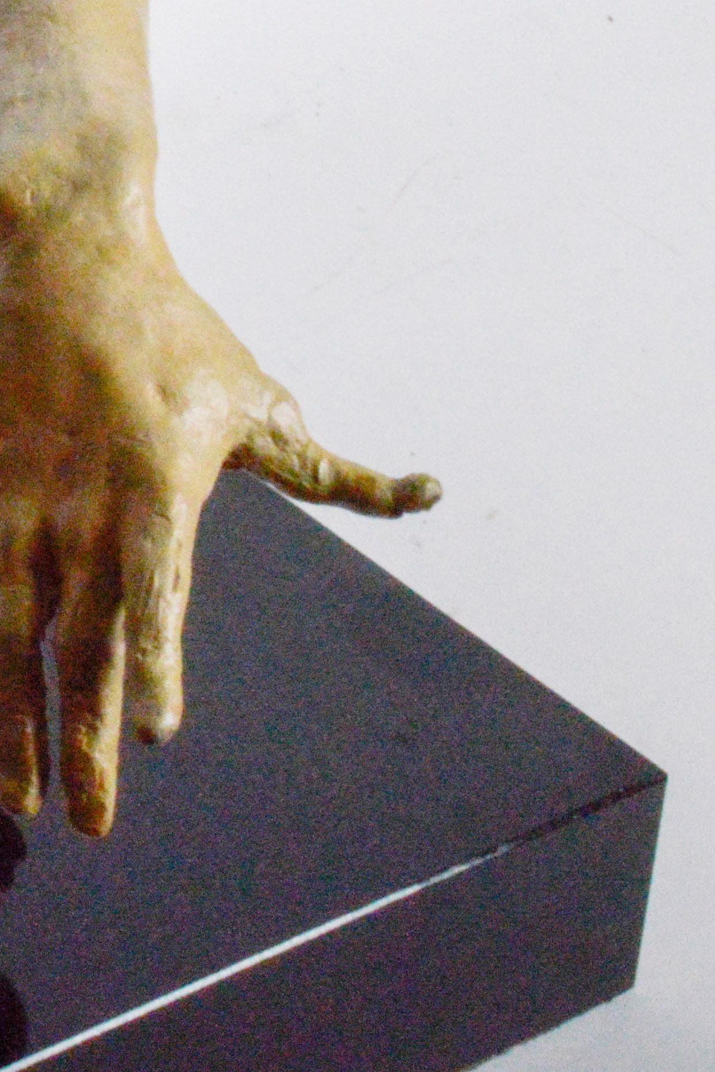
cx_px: -539
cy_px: 6
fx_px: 4588
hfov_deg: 8.6
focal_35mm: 154
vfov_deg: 13.2
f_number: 29
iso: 1600
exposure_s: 1/125
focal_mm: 32
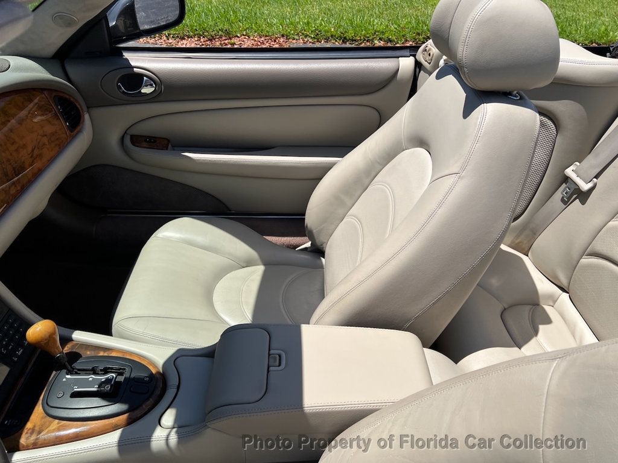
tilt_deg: -37.0
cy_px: 232
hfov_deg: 67.3
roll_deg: -2.3
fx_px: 464
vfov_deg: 53.1
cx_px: 309
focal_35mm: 26
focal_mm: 5.7
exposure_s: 1/4630
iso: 50
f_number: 1.5
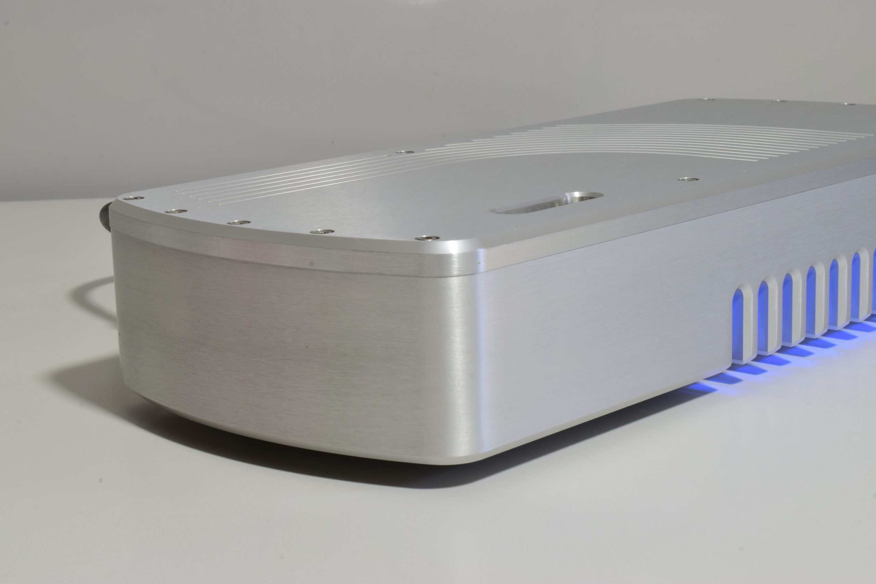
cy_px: 292
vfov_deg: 18.2
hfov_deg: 27.0
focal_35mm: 75
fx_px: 1825
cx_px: 438
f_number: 25
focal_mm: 50
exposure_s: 2
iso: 100
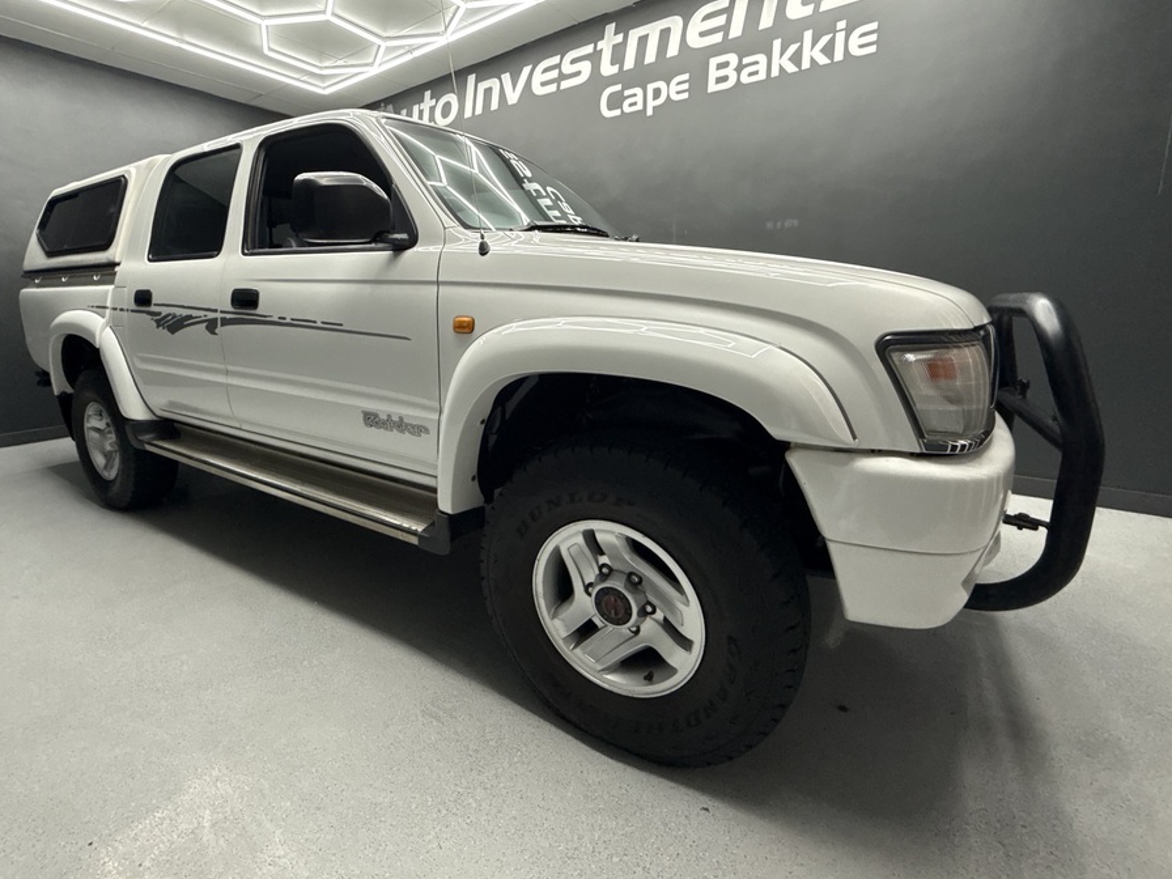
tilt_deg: -9.0
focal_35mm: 16
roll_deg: +1.4
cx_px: 527
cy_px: 395
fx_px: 542
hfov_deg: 94.2
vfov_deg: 77.9
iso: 200
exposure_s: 1/100
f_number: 2.2
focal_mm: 2.22
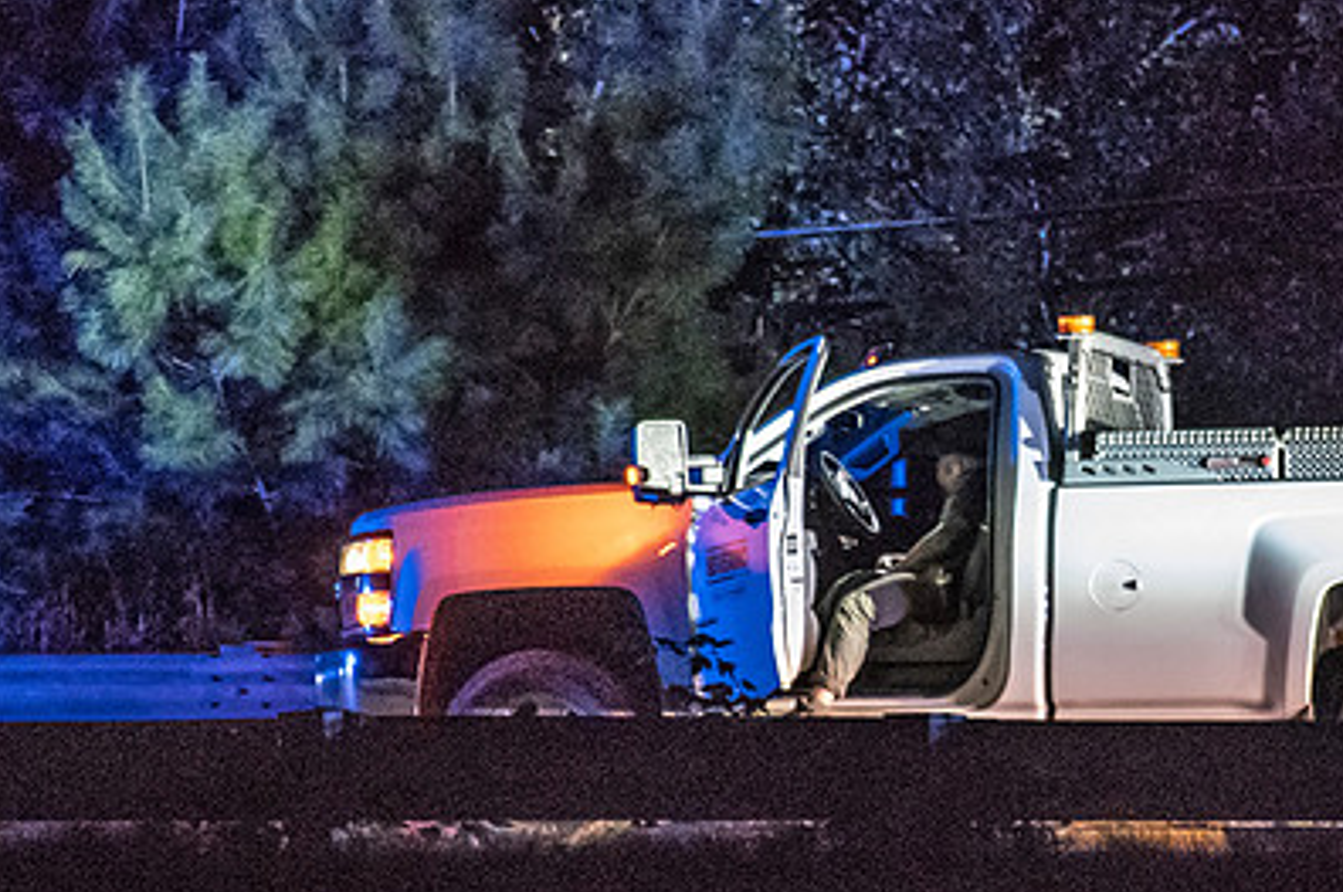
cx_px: 1112
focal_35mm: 469
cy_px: 512
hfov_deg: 4.4
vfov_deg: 2.9
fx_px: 17475
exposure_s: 1/50
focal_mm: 175
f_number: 5.3
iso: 12800
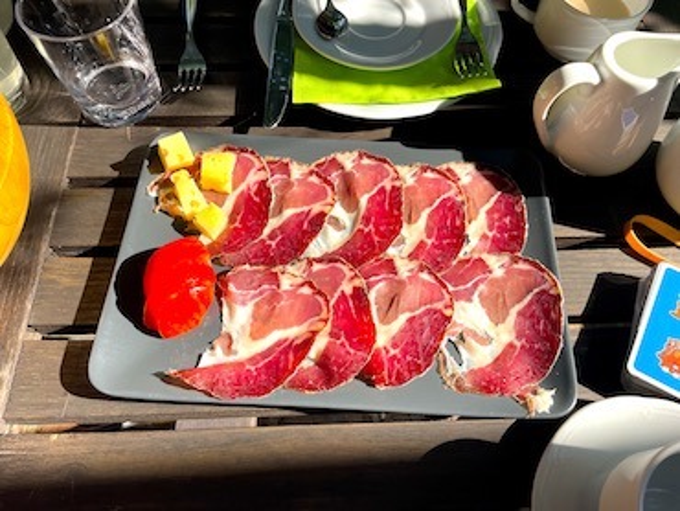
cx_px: 340
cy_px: 256
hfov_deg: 67.3
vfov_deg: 53.1
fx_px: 511
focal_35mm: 26
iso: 32
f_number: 1.6
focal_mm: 4.2
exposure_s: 1/1289
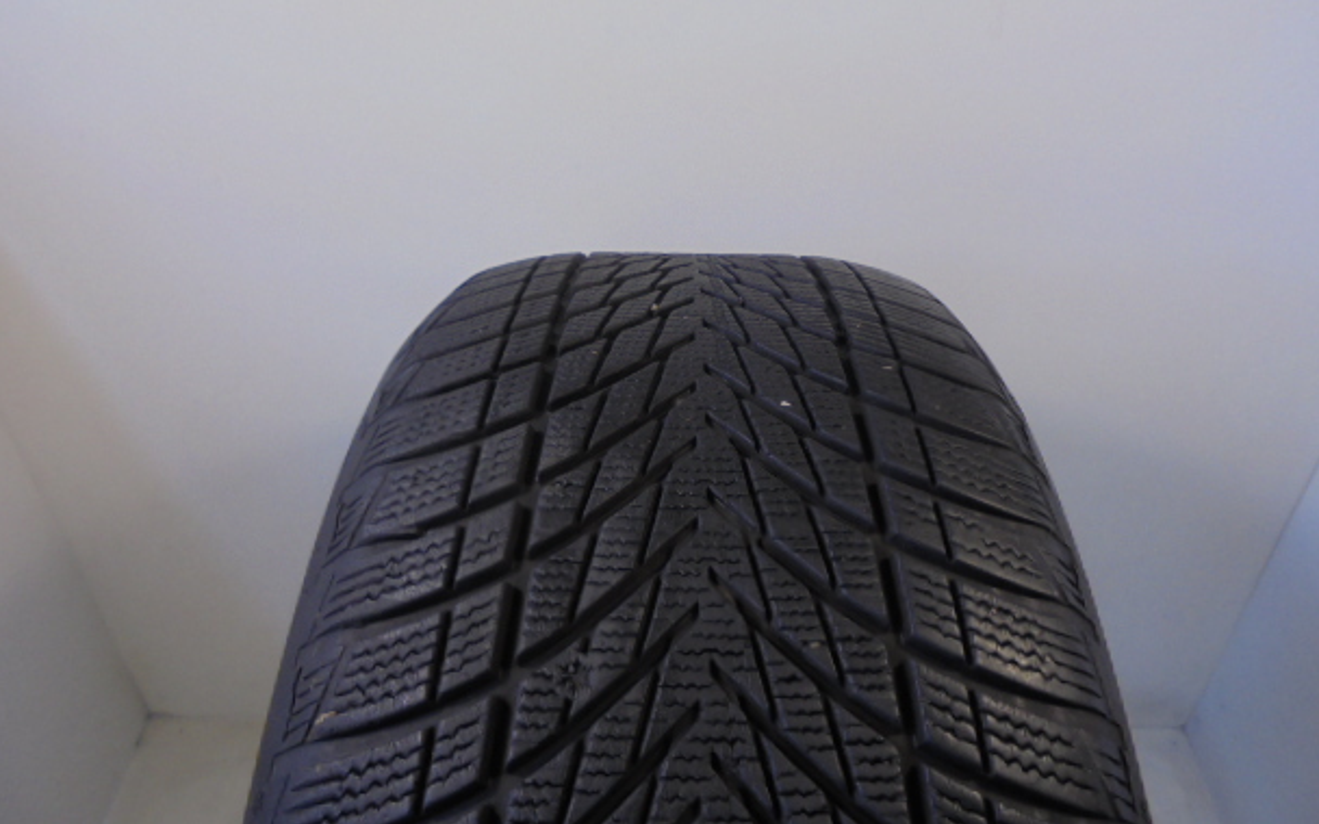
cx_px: 668
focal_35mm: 29
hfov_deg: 64.6
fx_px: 1042
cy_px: 308
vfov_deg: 42.8
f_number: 3.5
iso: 100
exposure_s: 1/50
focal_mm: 4.6
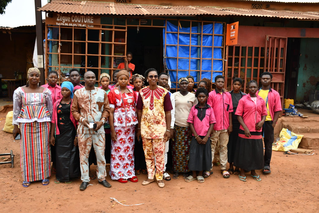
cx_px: 160
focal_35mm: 34
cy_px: 106
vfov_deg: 38.9
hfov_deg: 55.8
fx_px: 301
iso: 320
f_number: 5.6
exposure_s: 1/250
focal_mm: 23
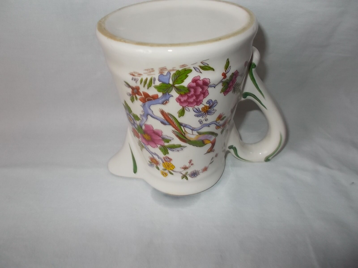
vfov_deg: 53.1
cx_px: 179
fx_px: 269
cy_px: 134
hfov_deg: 67.3
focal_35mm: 26
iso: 200
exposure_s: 1/25
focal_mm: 4.6
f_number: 3.2
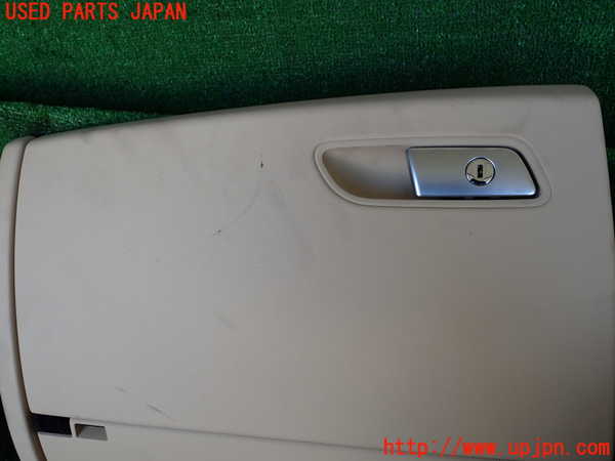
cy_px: 230
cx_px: 308
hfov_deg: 60.0
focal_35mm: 30
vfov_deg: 46.8
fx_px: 533
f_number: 3.2
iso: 100
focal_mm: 5.4
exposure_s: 1/60
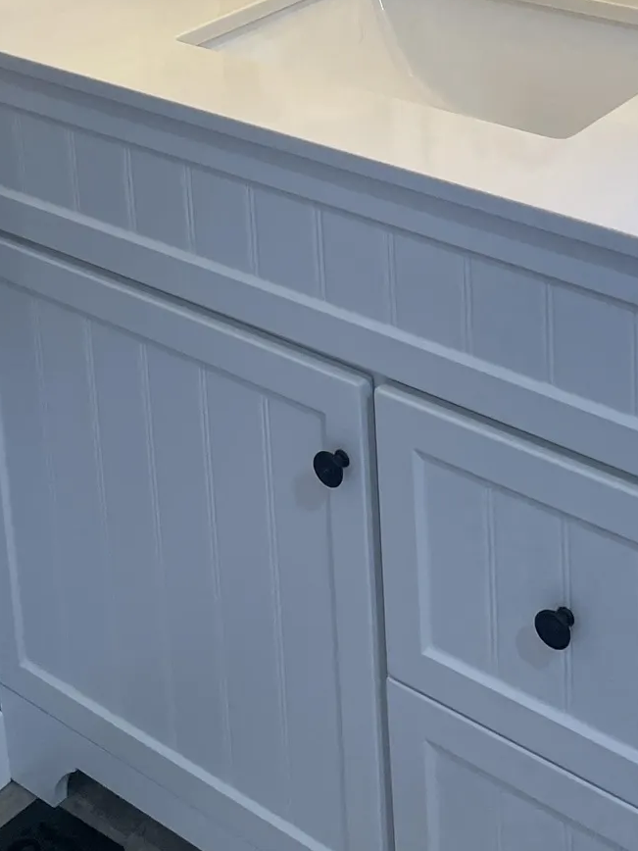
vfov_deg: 25.8
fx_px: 1696
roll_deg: +2.8
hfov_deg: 21.3
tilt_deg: -12.7
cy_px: -119
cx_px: 402
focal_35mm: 69
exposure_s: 1/120
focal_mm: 4.2
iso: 80
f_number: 1.6
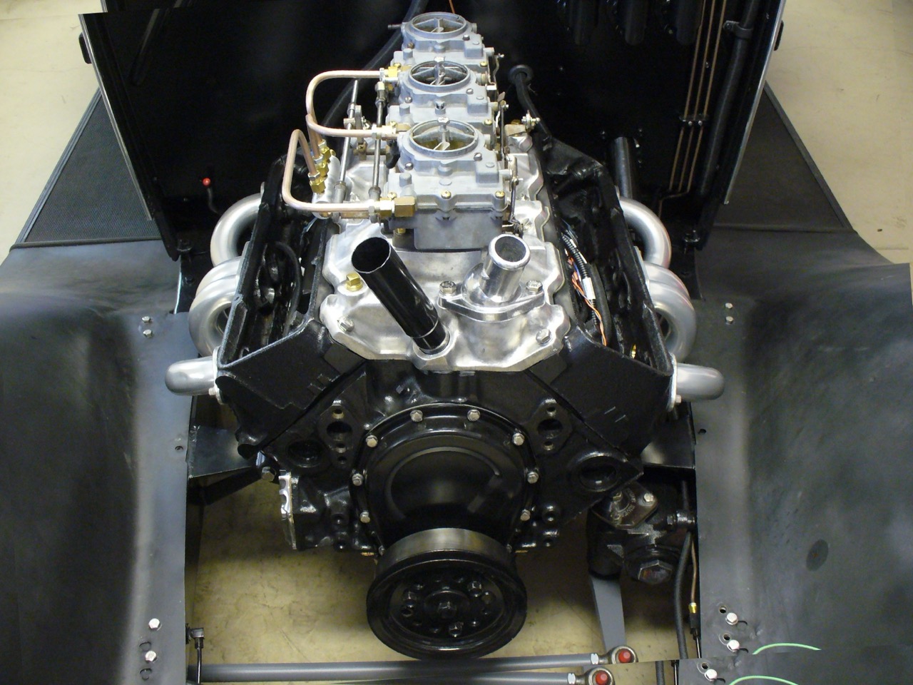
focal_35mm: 37
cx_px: 456
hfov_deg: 50.1
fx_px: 976
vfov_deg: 38.7
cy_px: 342
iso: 200
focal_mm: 6.1
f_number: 2.8
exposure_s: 1/8
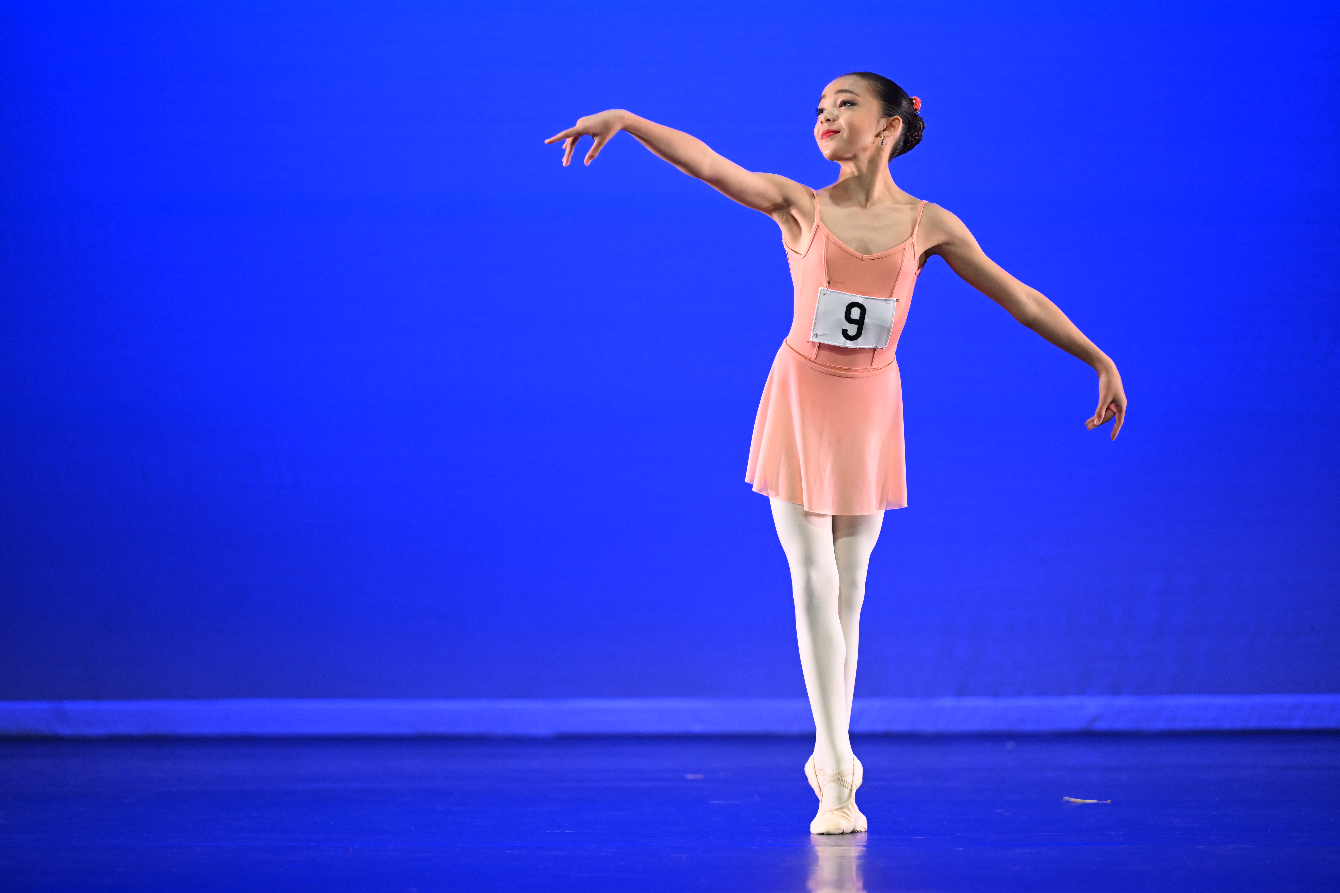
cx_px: 670
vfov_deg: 8.6
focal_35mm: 160
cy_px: 446
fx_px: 5955
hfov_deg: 12.8
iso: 4000
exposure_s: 1/640
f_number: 2.8
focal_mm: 160
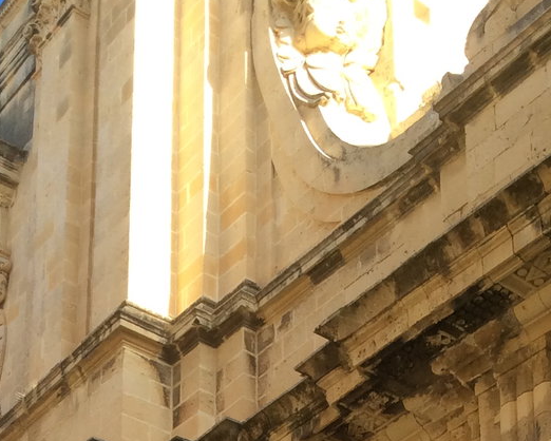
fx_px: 1566
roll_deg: -2.5
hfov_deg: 19.9
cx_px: 171
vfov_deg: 14.0
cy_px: 827
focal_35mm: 96
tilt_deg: +16.5
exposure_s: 1/433
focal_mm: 3.3
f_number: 2.4
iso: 32
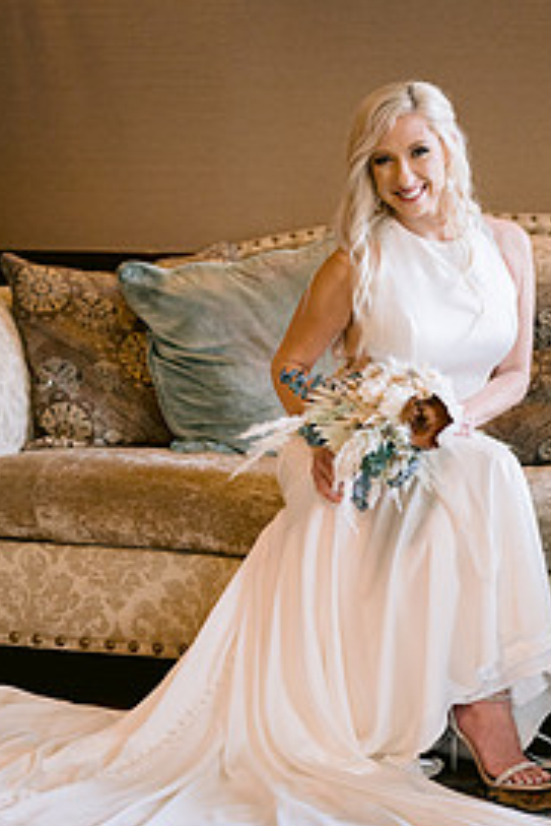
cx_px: 244
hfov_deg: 16.5
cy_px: 366
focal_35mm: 83
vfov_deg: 24.4
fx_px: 1903
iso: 640
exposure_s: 1/125
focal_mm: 50
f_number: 1.8
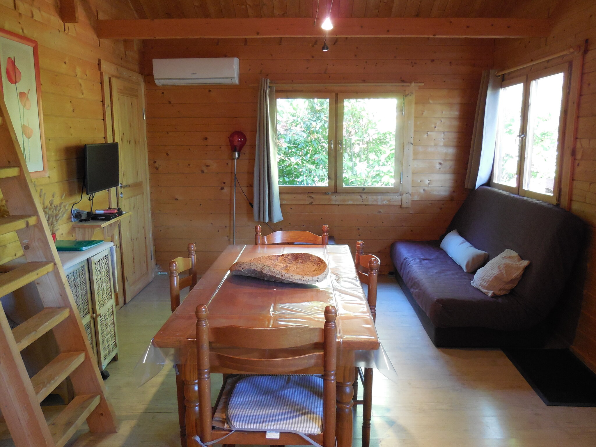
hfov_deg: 60.0
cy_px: 224
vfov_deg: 46.8
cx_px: 298
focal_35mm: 30
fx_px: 517
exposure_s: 1/25
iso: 400
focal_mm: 5.3
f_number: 3.2
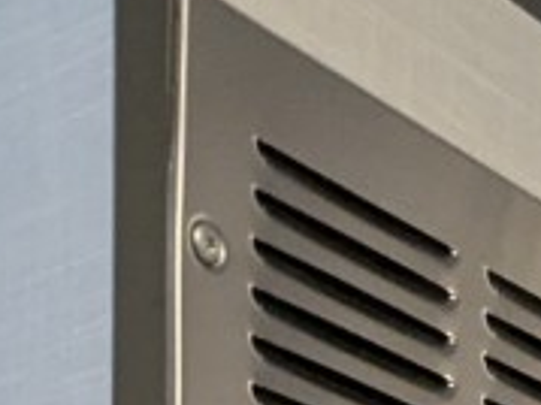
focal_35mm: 125
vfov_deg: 9.4
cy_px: 1200
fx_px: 1952
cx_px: 639
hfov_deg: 15.2
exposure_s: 1/101
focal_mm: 2.35
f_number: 2.2
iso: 219
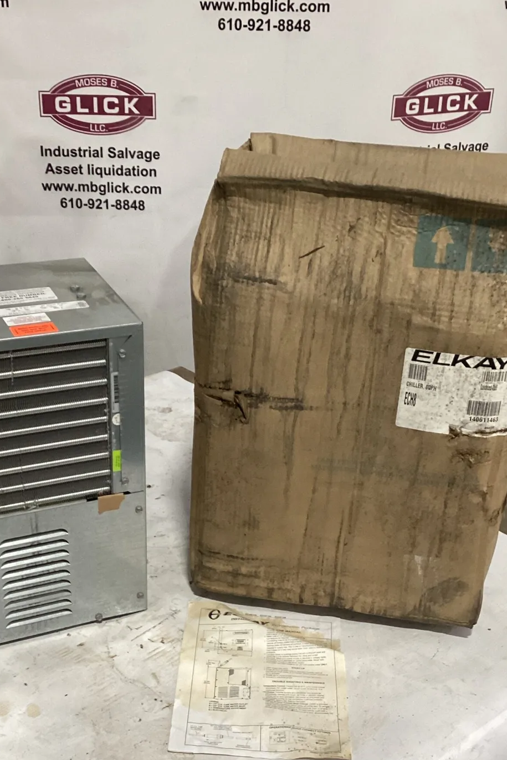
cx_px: 234
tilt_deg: -27.3
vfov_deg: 41.8
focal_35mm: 47
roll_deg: +0.3
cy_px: 448
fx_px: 993
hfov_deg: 28.6
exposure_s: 1/50
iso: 320
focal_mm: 3.3
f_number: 2.4
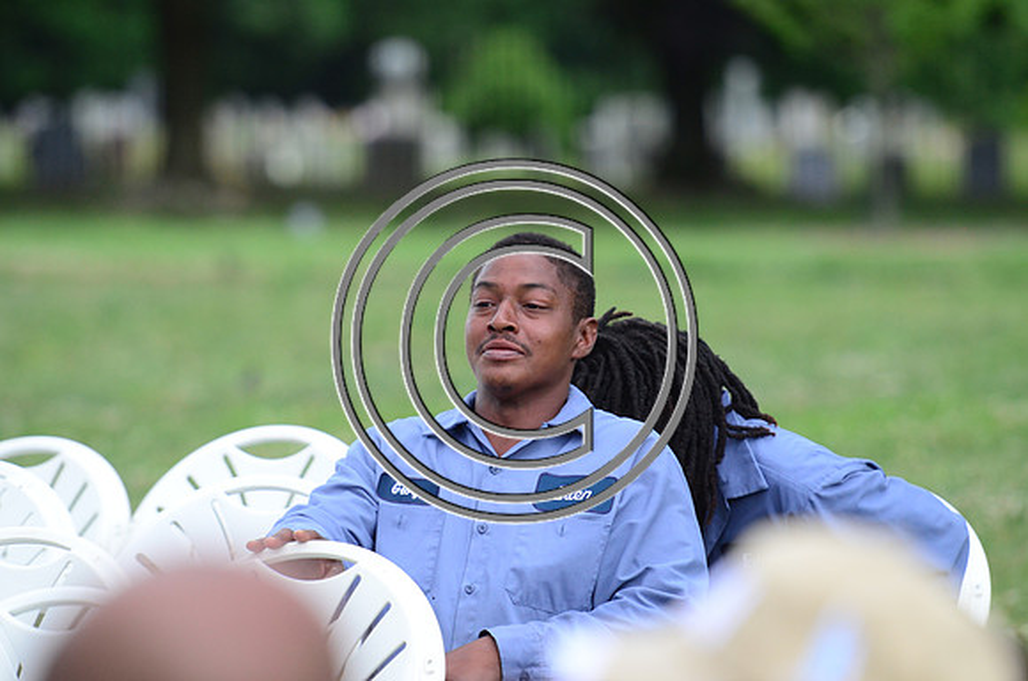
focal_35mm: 278
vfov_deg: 4.9
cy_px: 340
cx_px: 514
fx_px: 7907
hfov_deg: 7.4
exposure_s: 1/800
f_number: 2.8
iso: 800
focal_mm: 185
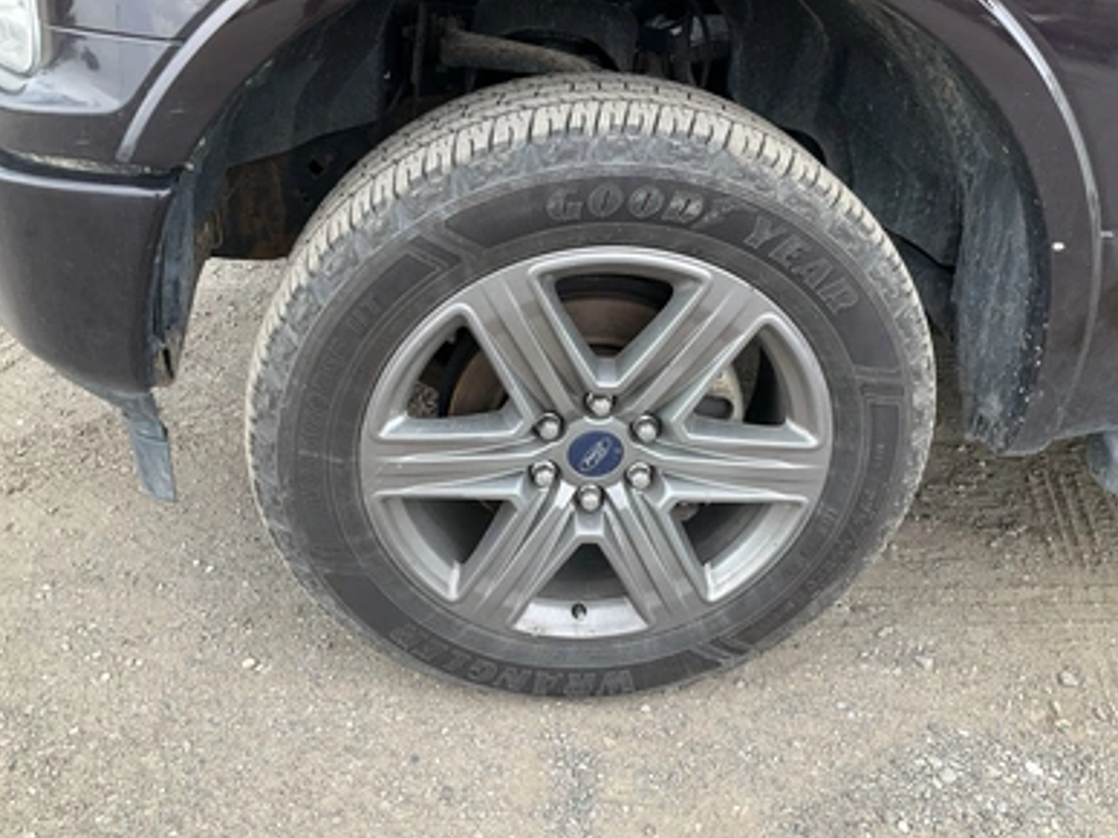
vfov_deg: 46.8
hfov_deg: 60.0
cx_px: 552
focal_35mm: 30
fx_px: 969
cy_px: 413
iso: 25
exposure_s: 1/202
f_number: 1.8
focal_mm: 3
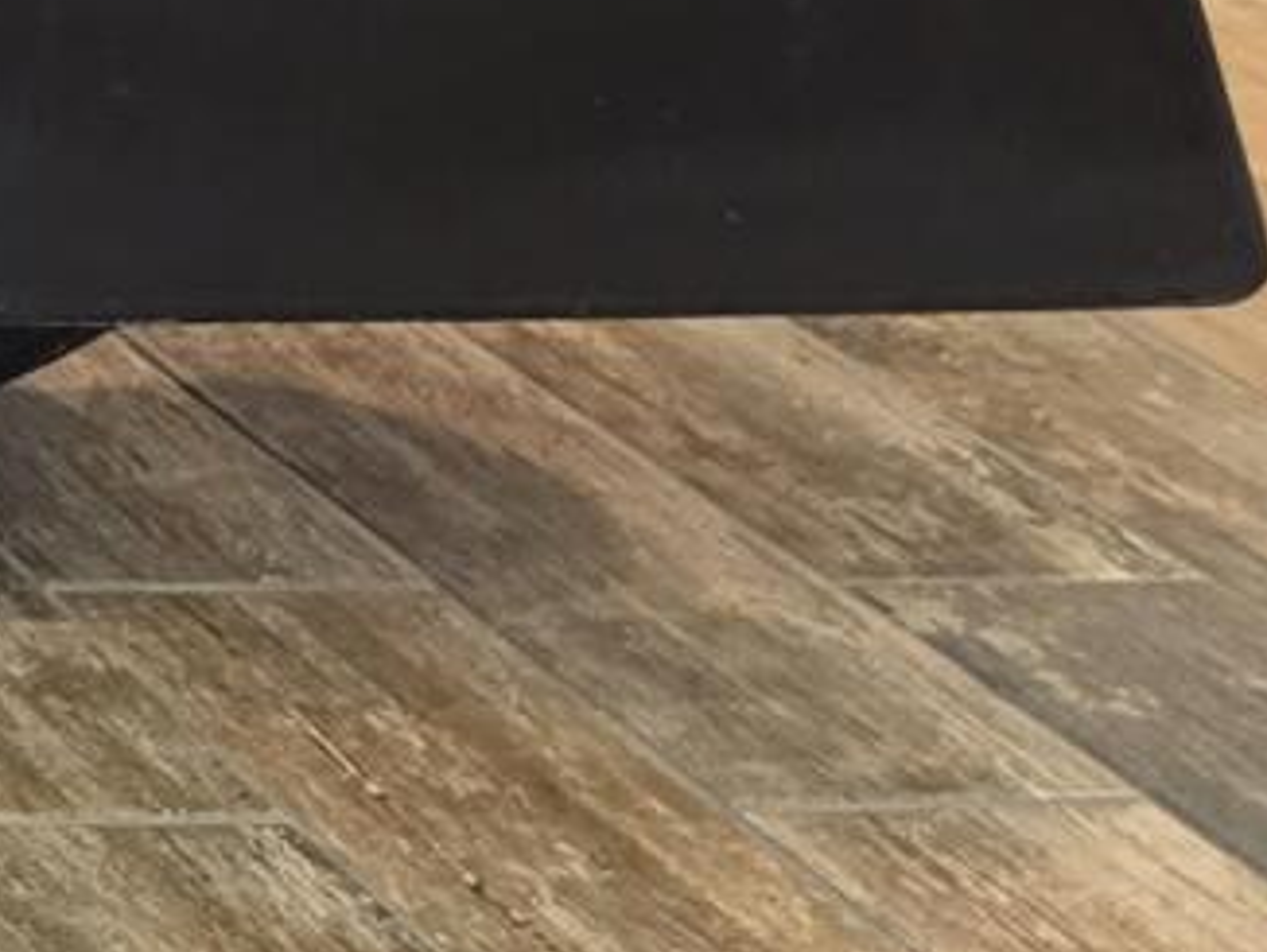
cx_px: -1924
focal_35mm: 141
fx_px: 5165
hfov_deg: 11.3
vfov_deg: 9.8
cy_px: -940
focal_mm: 6.5
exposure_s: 1/120
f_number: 1.4
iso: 800
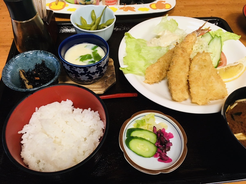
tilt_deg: -53.0
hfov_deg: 61.7
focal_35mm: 29
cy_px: 92
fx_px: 206
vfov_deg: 48.2
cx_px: 123
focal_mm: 4.15
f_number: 2.2
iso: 125
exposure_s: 1/30
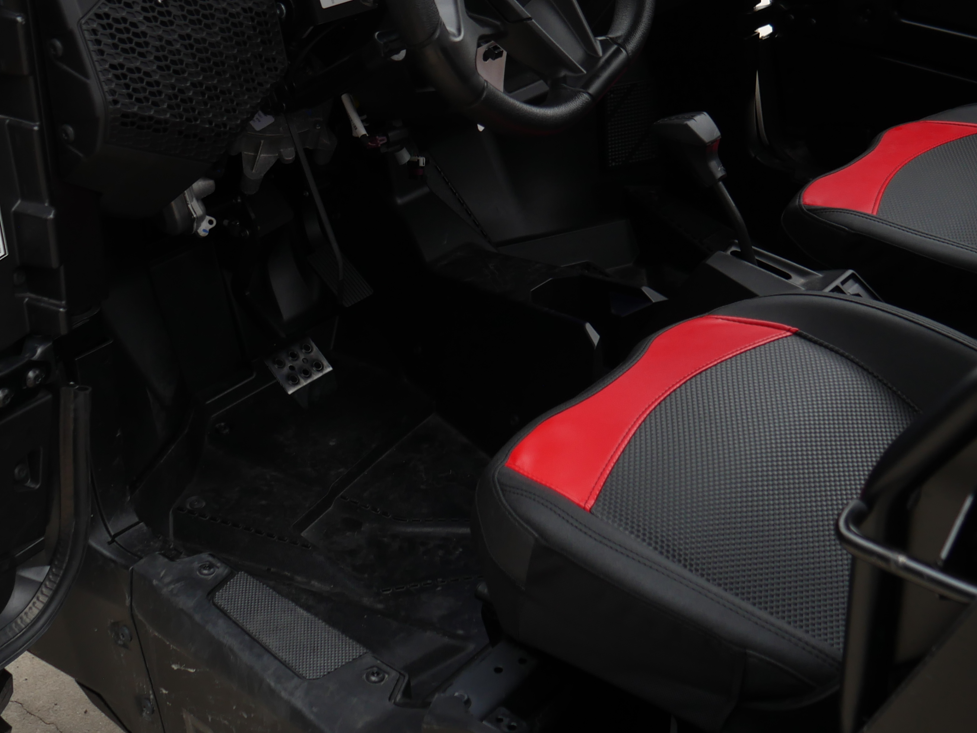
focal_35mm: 49
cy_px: 136
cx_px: 513
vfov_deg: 29.0
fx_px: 1383
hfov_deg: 38.9
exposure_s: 1/125
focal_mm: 14
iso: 200
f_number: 3.5
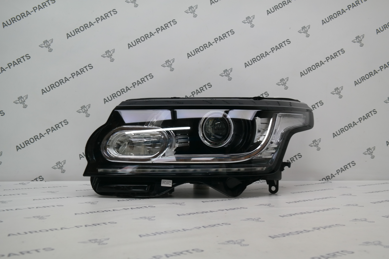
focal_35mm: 44
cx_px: 194
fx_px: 475
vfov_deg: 30.5
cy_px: 130
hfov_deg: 44.5
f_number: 7.1
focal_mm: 29
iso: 400
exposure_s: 1/50
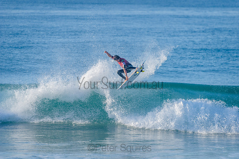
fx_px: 3321
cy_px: 80
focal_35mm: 500
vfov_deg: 2.8
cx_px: 120
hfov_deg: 4.1
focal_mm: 500
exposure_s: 1/2000
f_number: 5.6
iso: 450
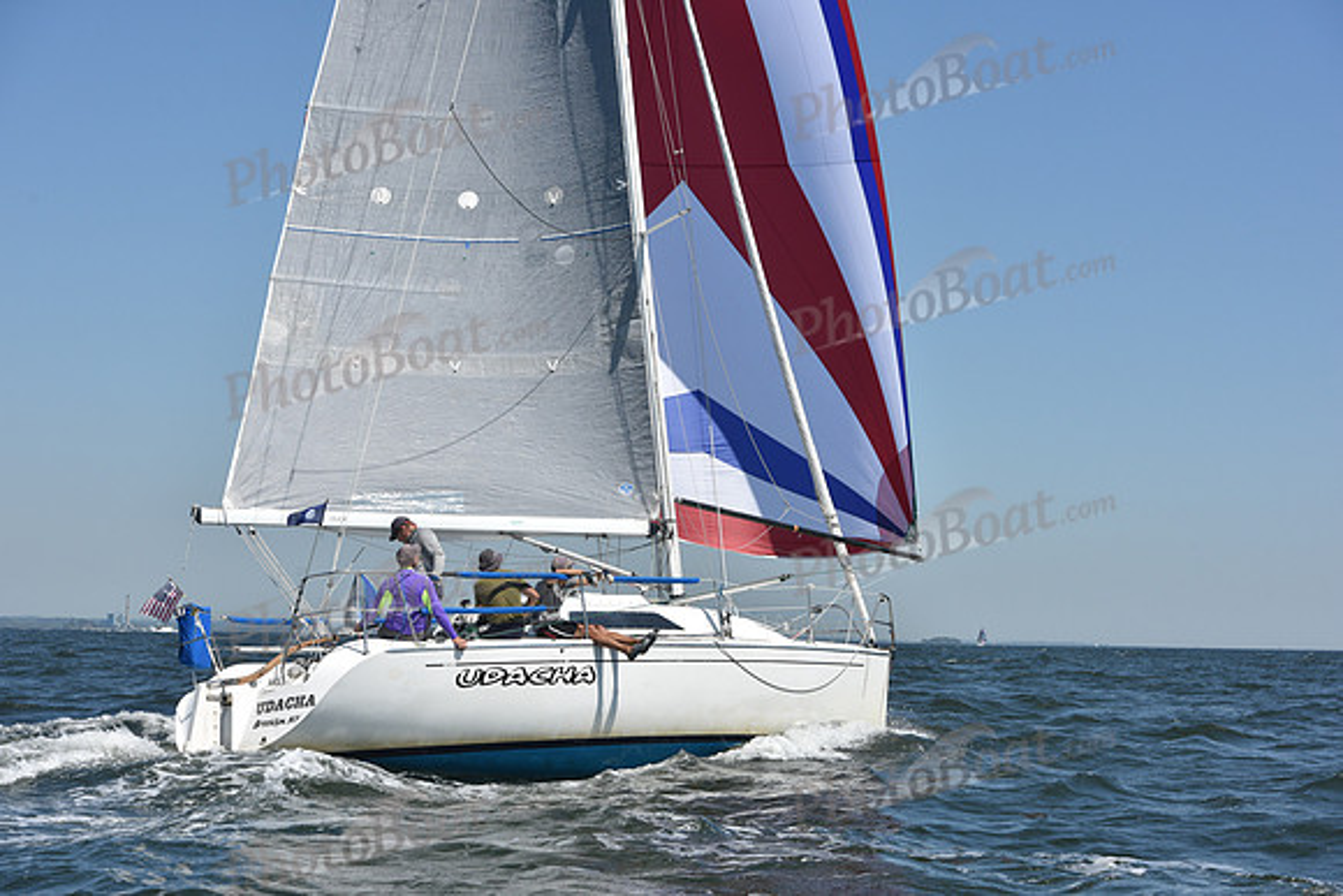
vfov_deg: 19.5
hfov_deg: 28.8
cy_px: 448
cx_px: 672
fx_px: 2612
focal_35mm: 70
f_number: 9
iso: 250
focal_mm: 70
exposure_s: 1/1250
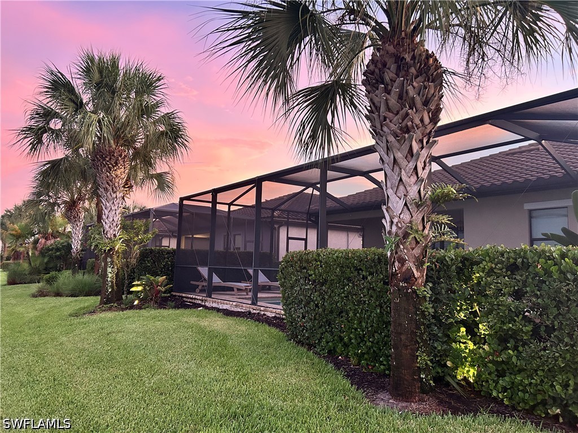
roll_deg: -1.2
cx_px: 289
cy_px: 216
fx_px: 434
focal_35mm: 26
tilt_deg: +6.6
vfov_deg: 53.1
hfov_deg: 67.3
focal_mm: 5.7
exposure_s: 1/60
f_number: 1.5
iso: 250
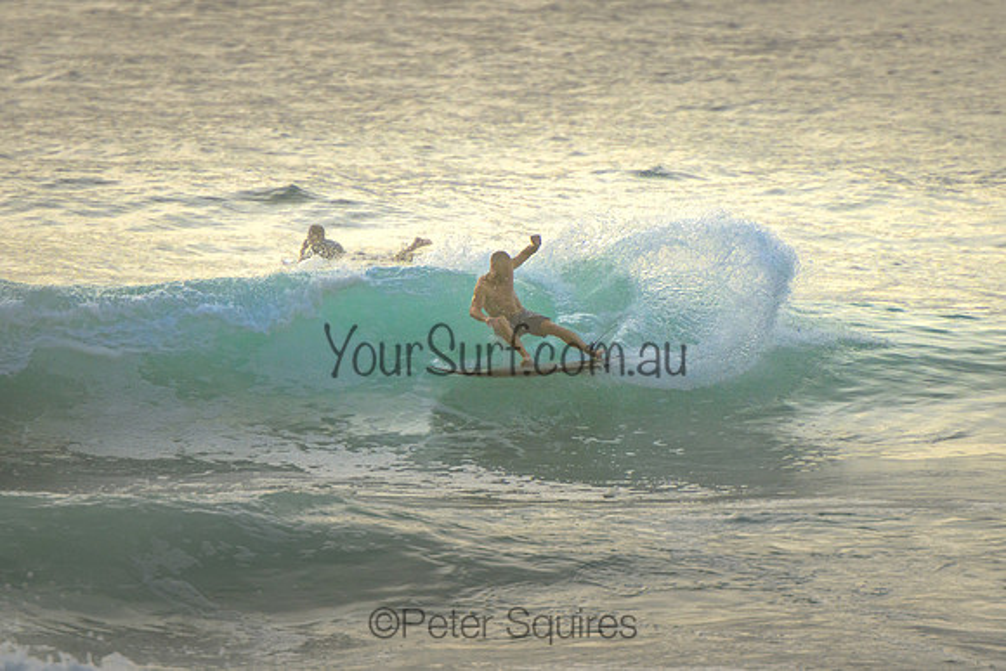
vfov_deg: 2.5
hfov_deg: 3.7
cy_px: 272
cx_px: 556
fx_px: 15367
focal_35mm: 550
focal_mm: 400
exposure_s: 1/2000
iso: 560
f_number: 5.6
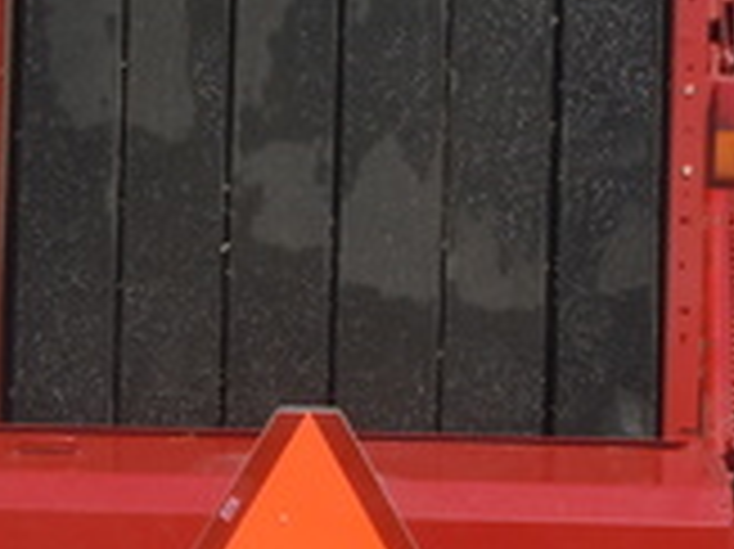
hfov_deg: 11.0
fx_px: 3814
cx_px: 266
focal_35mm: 180
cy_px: 544
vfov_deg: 8.2
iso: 100
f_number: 4.9
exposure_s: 1/800
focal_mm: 9.6
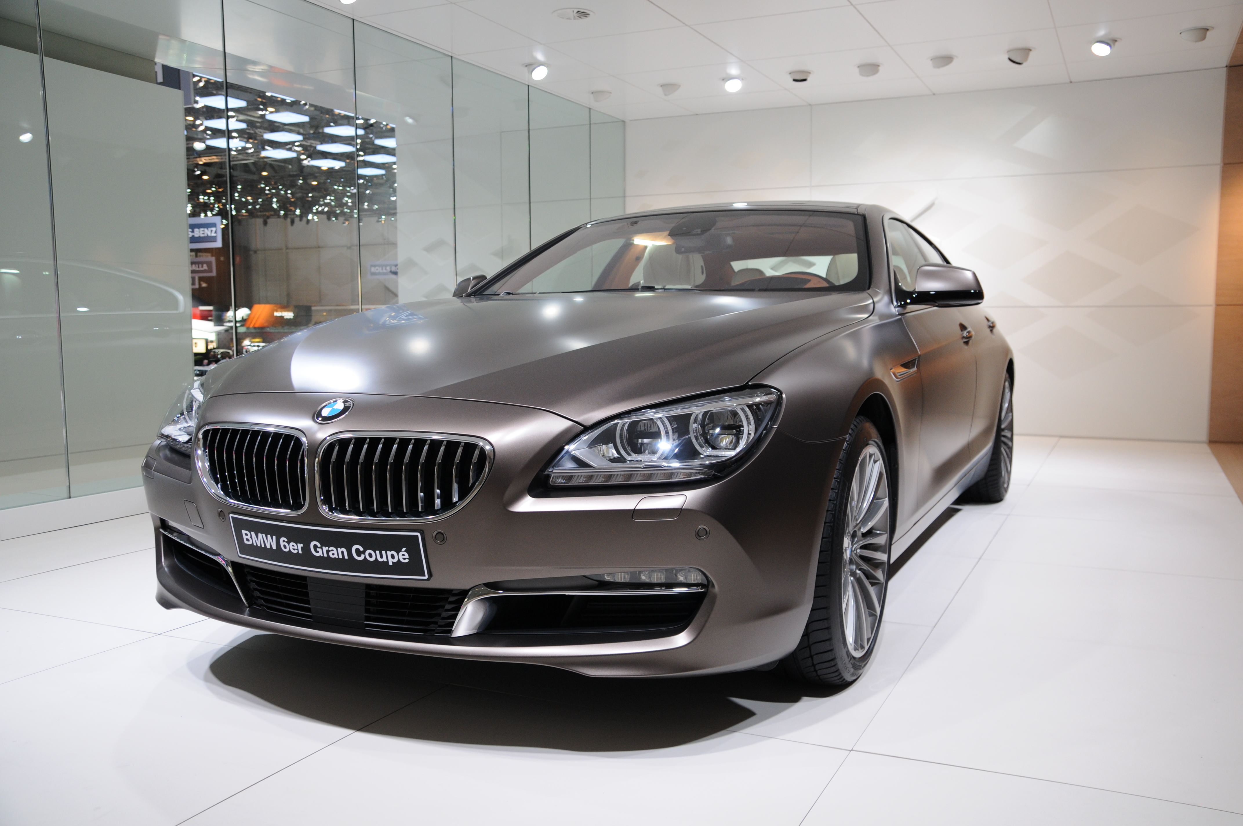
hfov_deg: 62.0
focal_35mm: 30
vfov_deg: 43.5
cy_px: 413
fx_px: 1035
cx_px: 622
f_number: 5.6
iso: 400
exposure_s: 1/125
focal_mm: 20
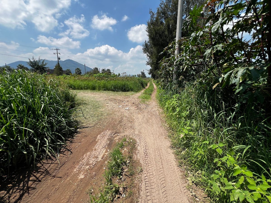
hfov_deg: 106.2
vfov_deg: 89.9
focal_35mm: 13
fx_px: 102
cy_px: 102
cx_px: 136
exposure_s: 1/1449
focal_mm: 1.57
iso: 32
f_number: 1.8
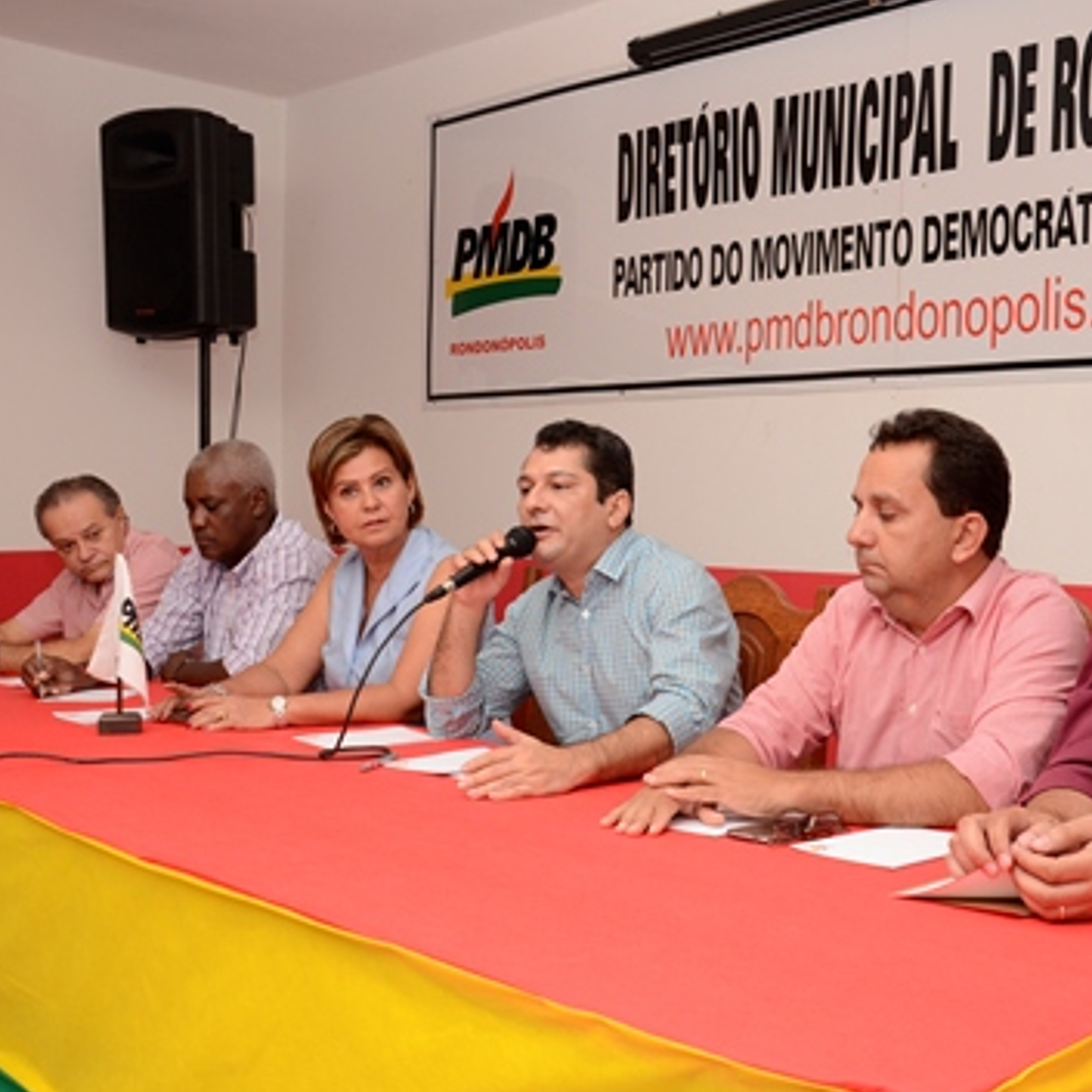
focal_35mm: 43
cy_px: 552
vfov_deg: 39.2
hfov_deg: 38.9
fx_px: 1535
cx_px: 684
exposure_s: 1/125
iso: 640
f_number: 4
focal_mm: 22
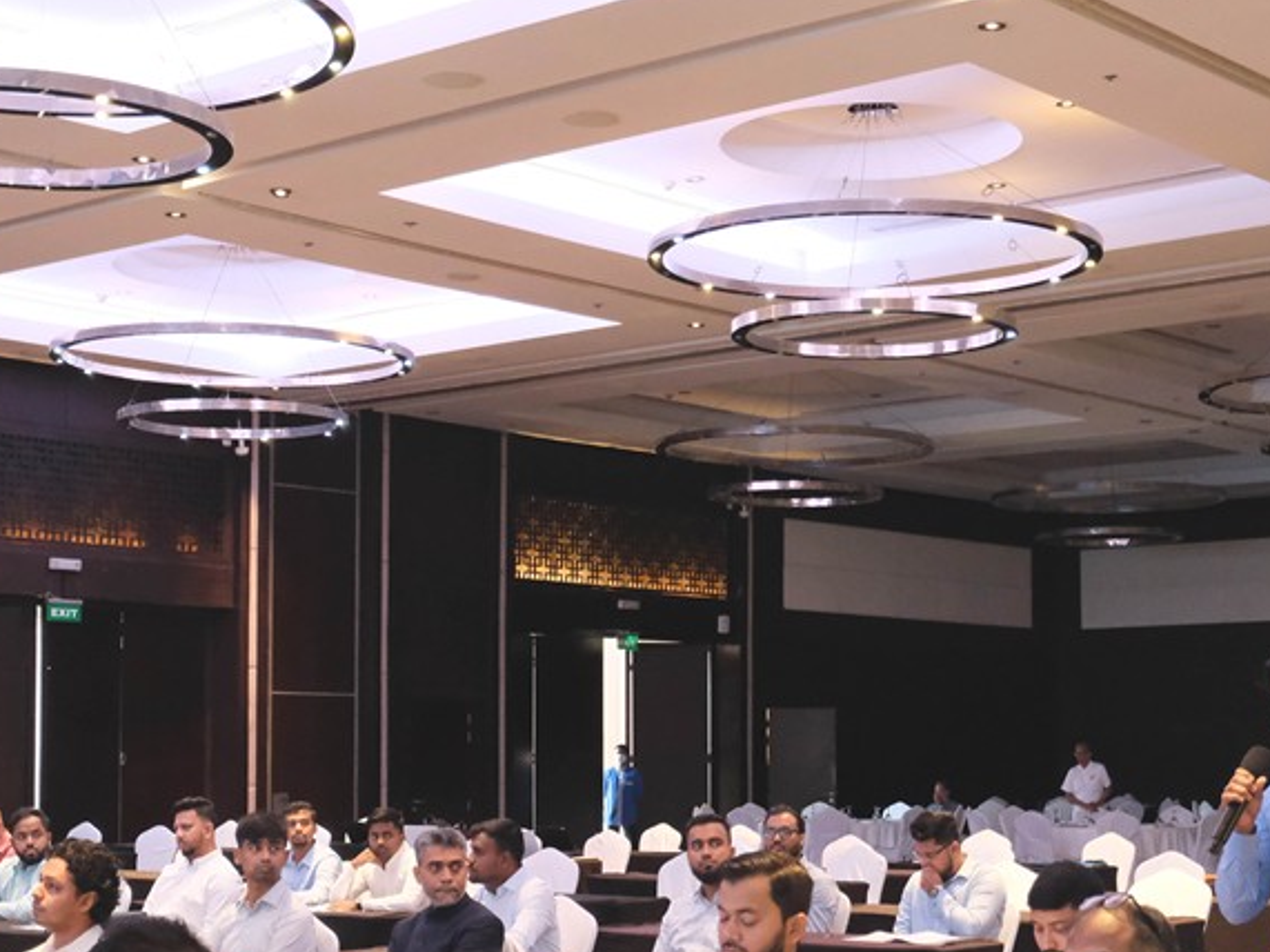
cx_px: 723
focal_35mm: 64
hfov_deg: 30.2
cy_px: 654
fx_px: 2348
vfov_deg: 22.8
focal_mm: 25.6
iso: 6400
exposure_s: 1/60
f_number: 4.4
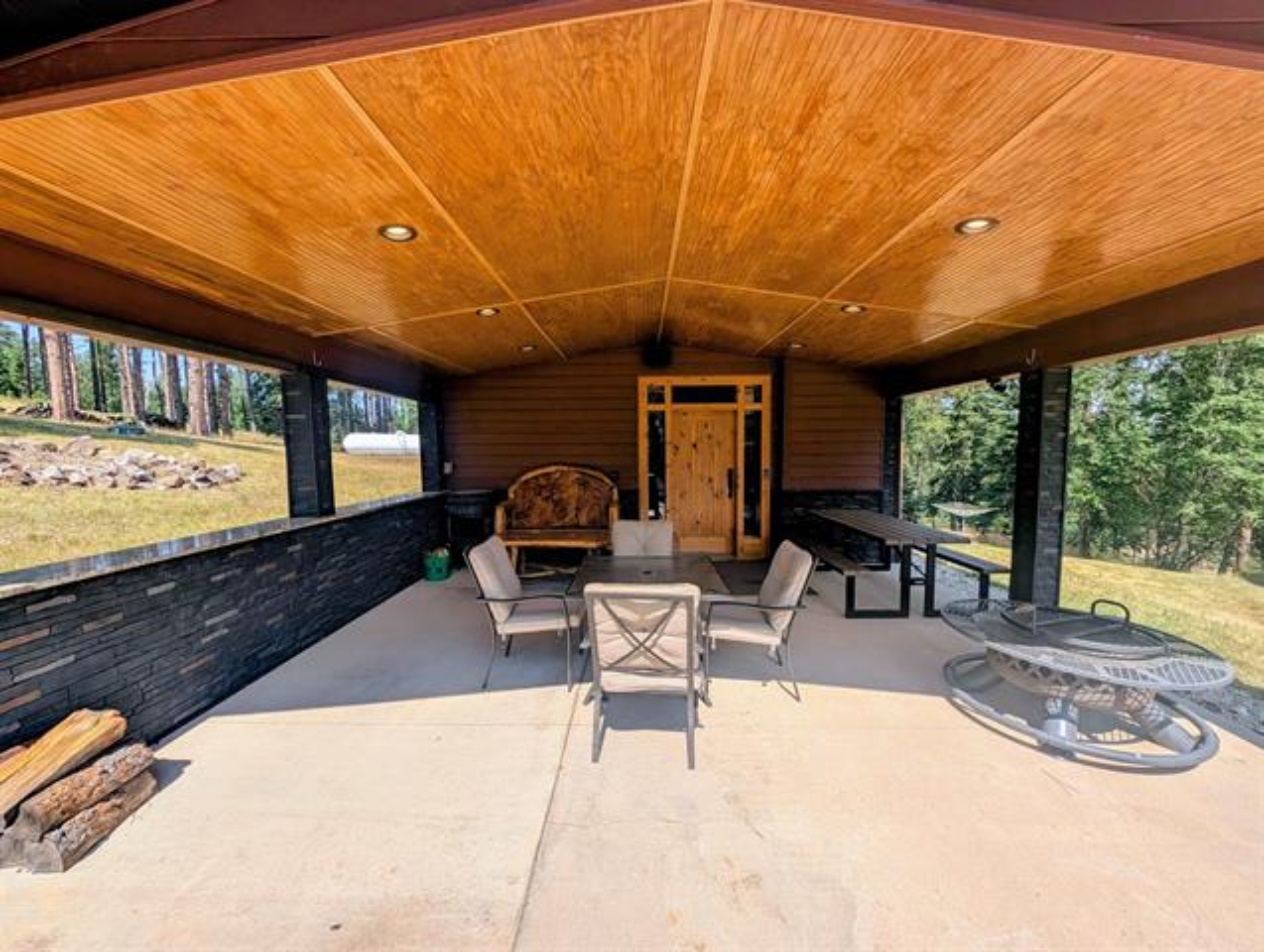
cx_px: 632
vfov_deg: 94.7
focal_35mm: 12
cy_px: 476
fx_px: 439
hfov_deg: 110.4
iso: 41
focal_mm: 2.23
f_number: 1.95
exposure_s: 1/1495
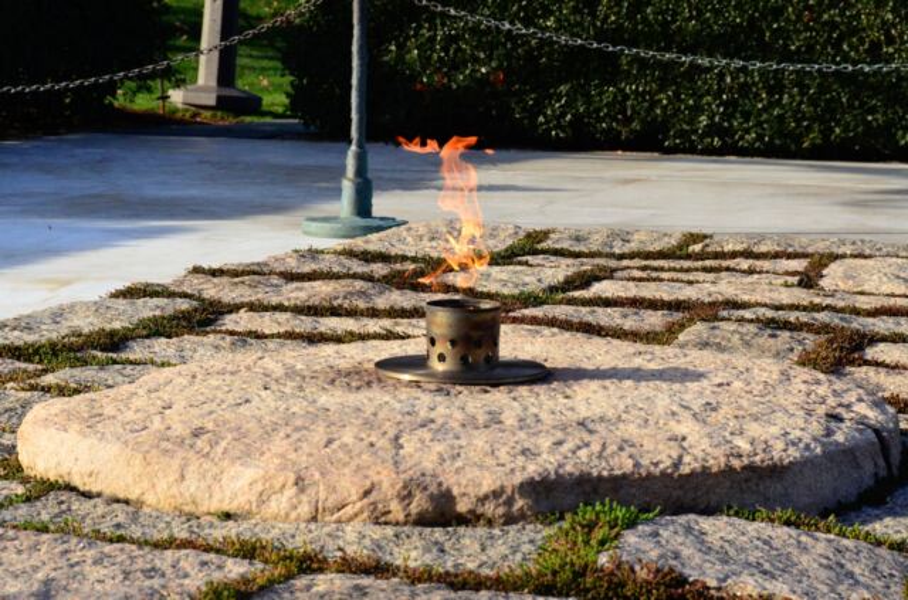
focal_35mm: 105
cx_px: 454
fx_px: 2641
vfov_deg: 13.0
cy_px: 300
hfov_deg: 19.5
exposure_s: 1/1250
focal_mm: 70
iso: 1600
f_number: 11
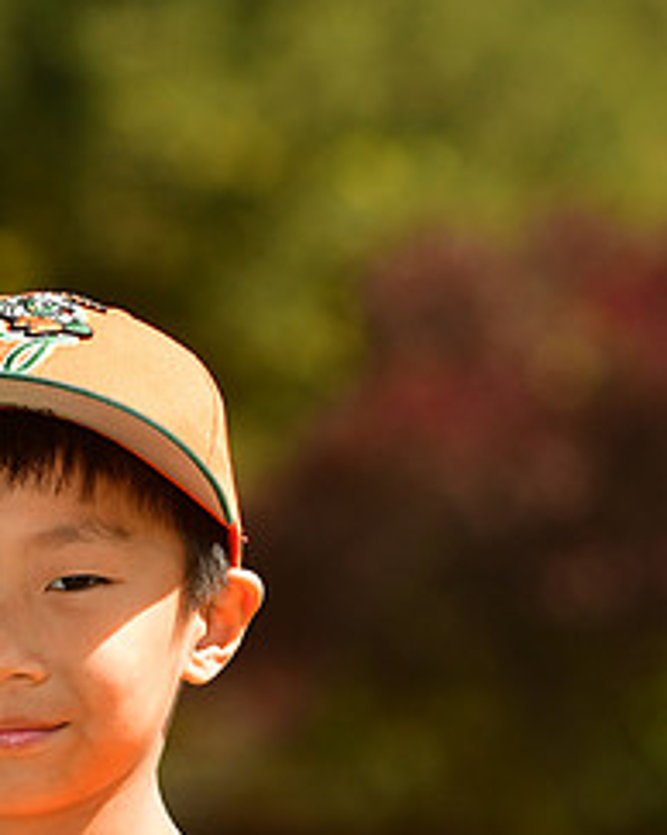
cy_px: 959
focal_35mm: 504
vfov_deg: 3.8
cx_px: 29
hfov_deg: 3.1
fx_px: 12452
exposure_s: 1/800
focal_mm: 150
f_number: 5
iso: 200
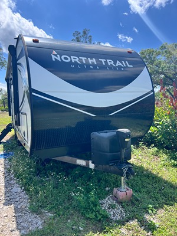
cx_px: 88
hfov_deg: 53.1
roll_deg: +1.8
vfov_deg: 67.3
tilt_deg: -2.3
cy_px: 118
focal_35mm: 26
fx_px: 177
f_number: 1.5
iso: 50
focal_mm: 5.7
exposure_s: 1/2299
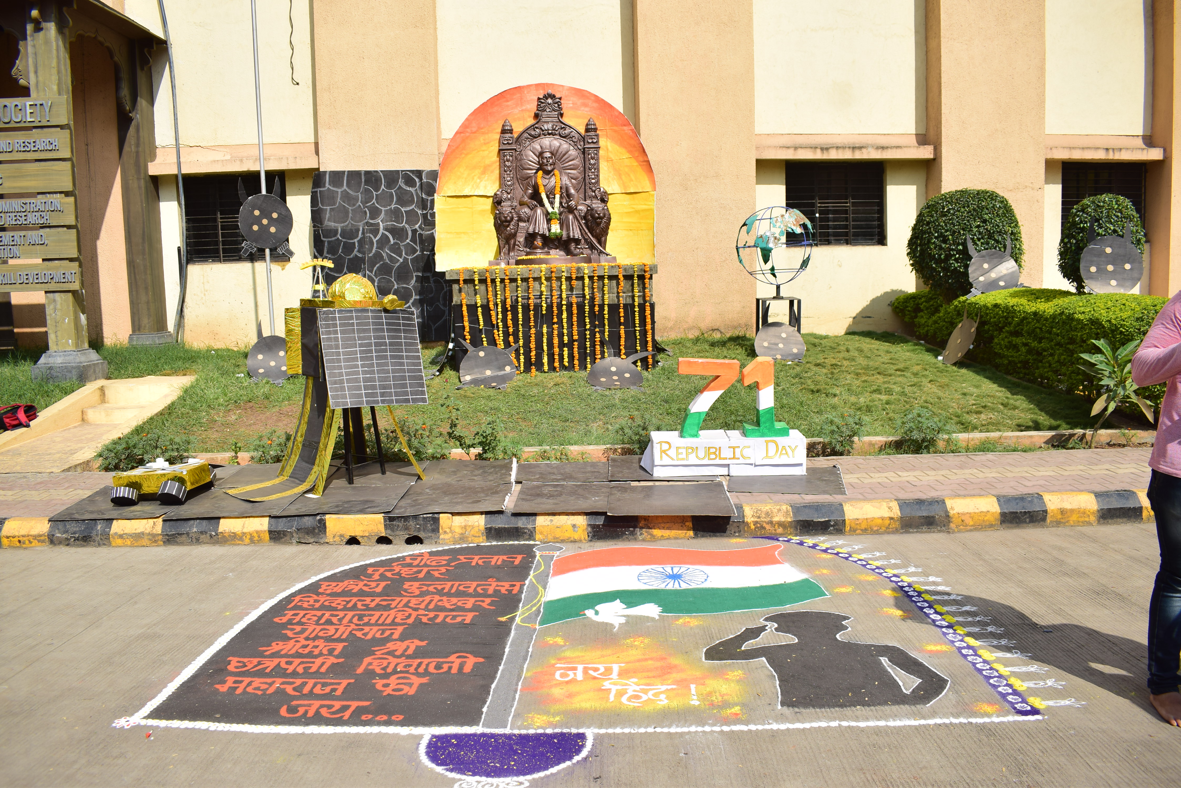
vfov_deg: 48.0
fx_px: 886
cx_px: 590
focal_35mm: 27
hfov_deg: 67.4
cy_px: 394
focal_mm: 18
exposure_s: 1/500
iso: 100
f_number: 5.6
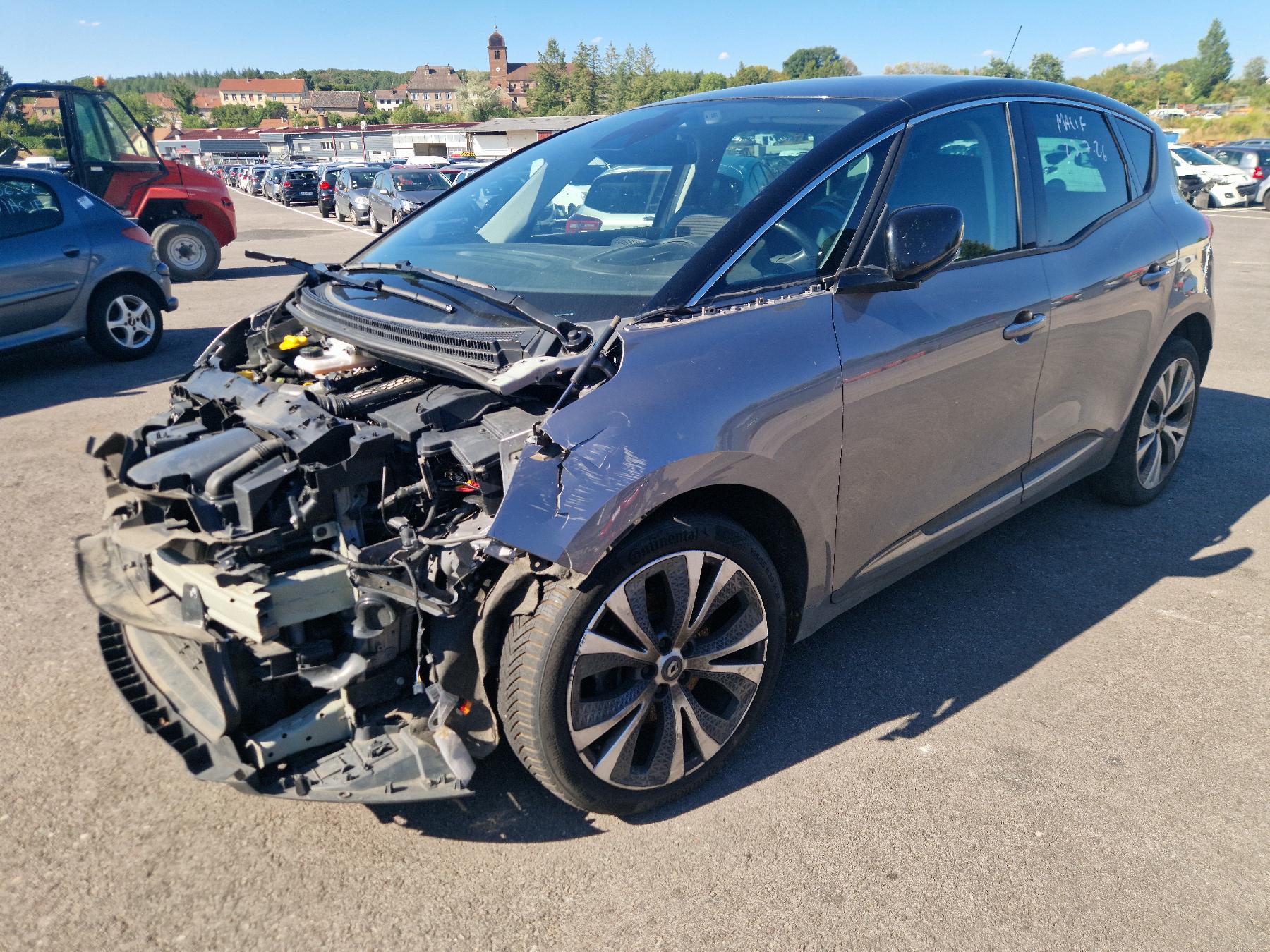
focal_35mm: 23
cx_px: 635
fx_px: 844
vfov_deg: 58.9
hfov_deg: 73.9
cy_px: 476
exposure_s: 1/667
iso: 50
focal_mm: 5.4
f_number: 1.8
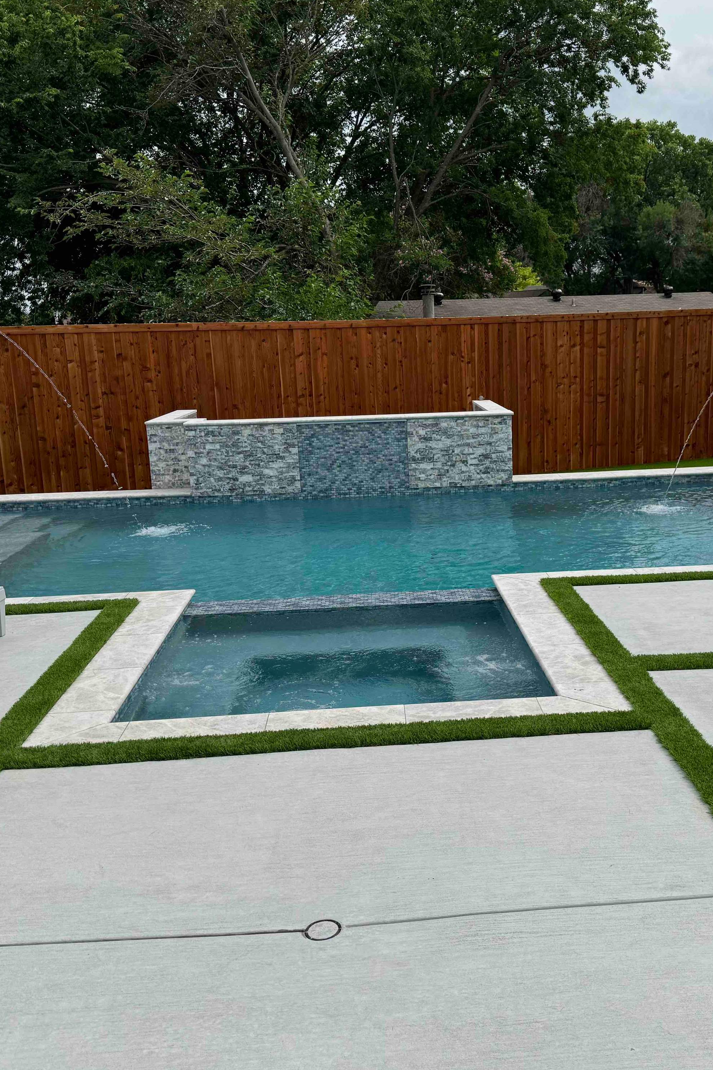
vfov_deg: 55.8
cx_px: 444
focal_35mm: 34
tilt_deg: -12.1
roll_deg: +1.7
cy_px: 536
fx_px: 1010
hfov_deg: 38.6
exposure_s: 1/7937
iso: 80
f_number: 1.78
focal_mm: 6.76
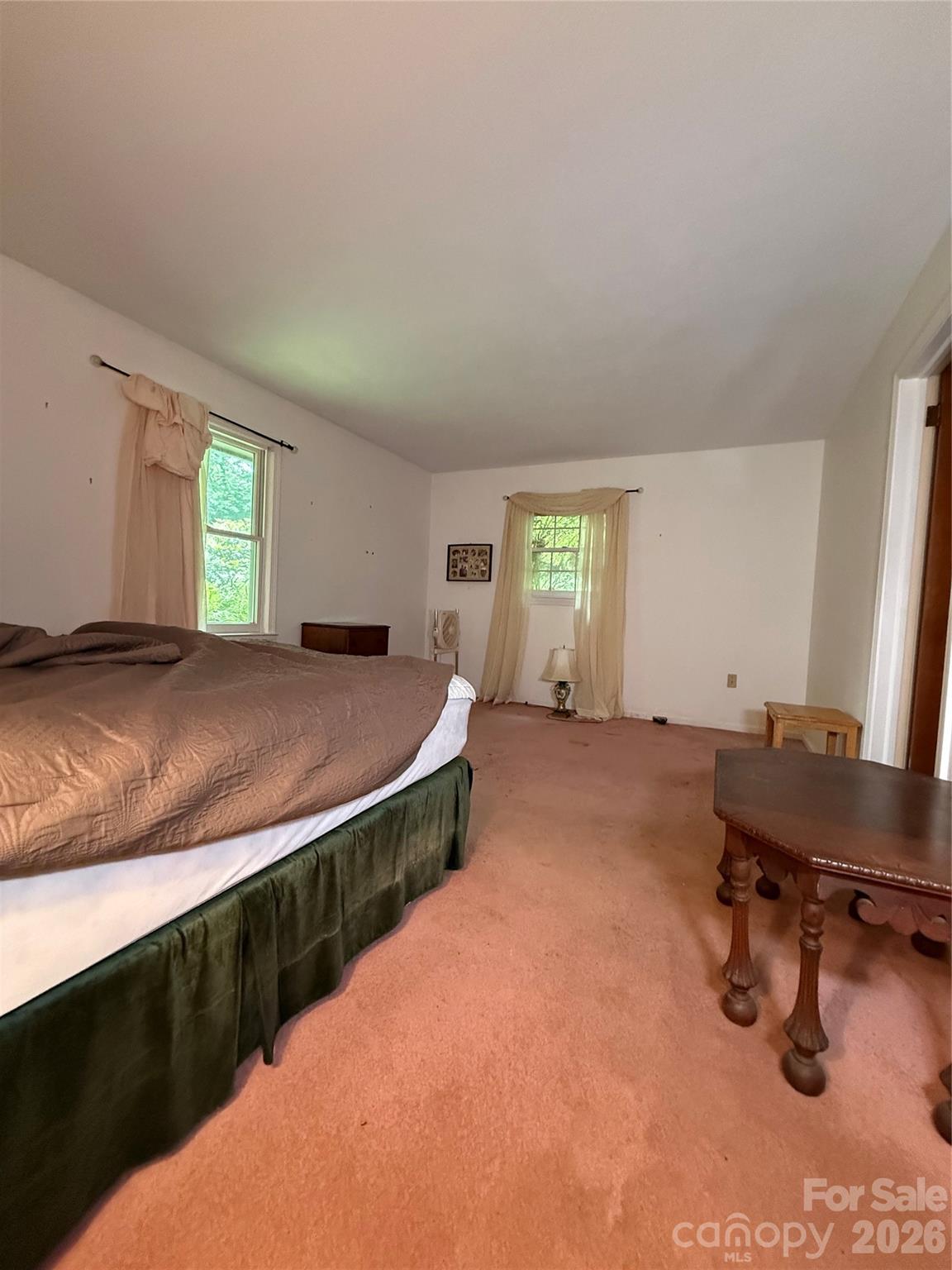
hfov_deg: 85.7
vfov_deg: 102.1
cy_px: 635
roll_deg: -3.7
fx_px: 513
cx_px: 476
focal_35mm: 14
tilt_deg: -1.5
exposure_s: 1/60
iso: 800
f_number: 2.2
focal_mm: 2.22
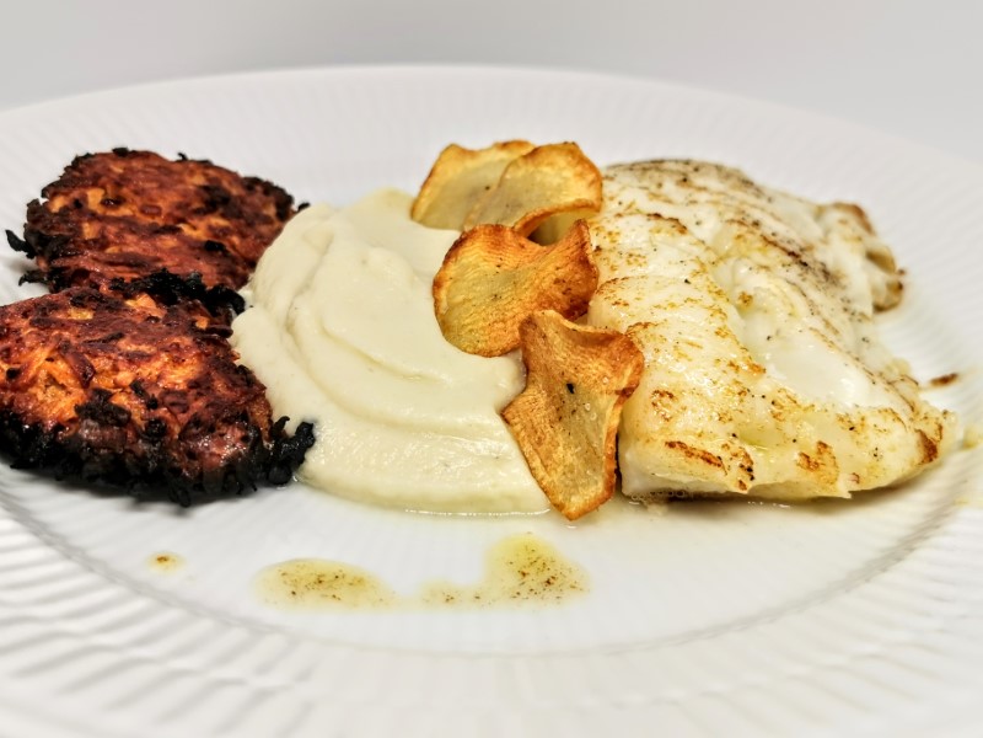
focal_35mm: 36
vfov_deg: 39.7
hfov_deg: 51.4
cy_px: 369
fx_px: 1022
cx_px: 492
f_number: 1.6
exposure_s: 1/100
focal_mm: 5.56
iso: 80
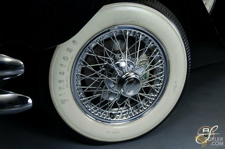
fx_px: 187
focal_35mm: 30
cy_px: 74
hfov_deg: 62.0
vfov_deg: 43.4
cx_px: 112
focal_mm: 20
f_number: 3.5
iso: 200
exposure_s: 1/25
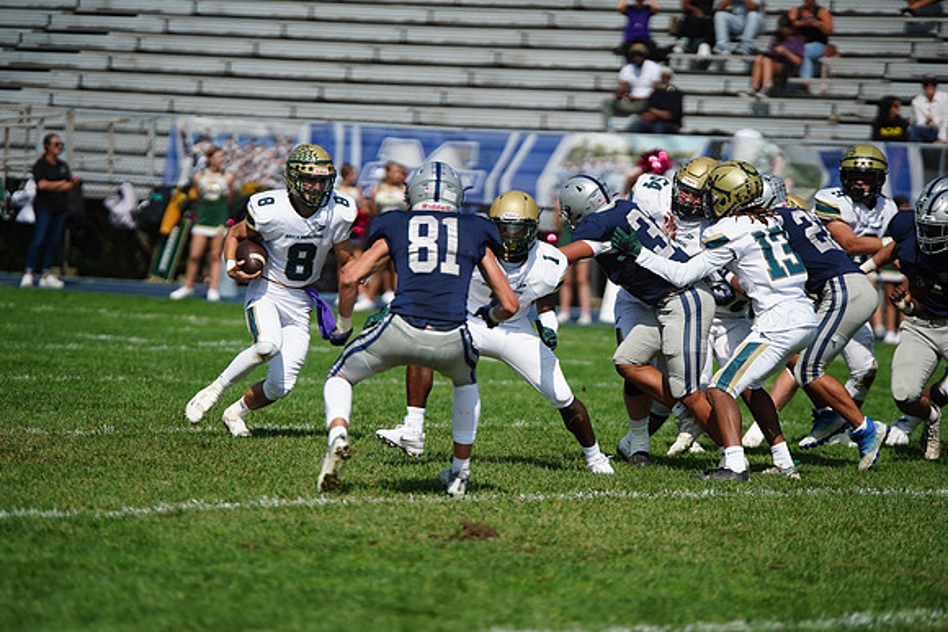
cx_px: 474
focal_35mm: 261
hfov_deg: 7.9
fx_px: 6874
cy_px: 316
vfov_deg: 5.3
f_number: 2.8
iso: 400
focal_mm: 261
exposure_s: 1/8000
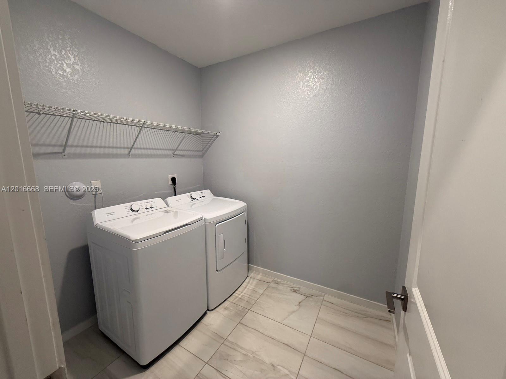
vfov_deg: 85.7
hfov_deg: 102.1
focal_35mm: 14
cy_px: 190
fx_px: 205
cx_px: 253
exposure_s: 1/60
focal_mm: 2.22
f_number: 2.2
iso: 200
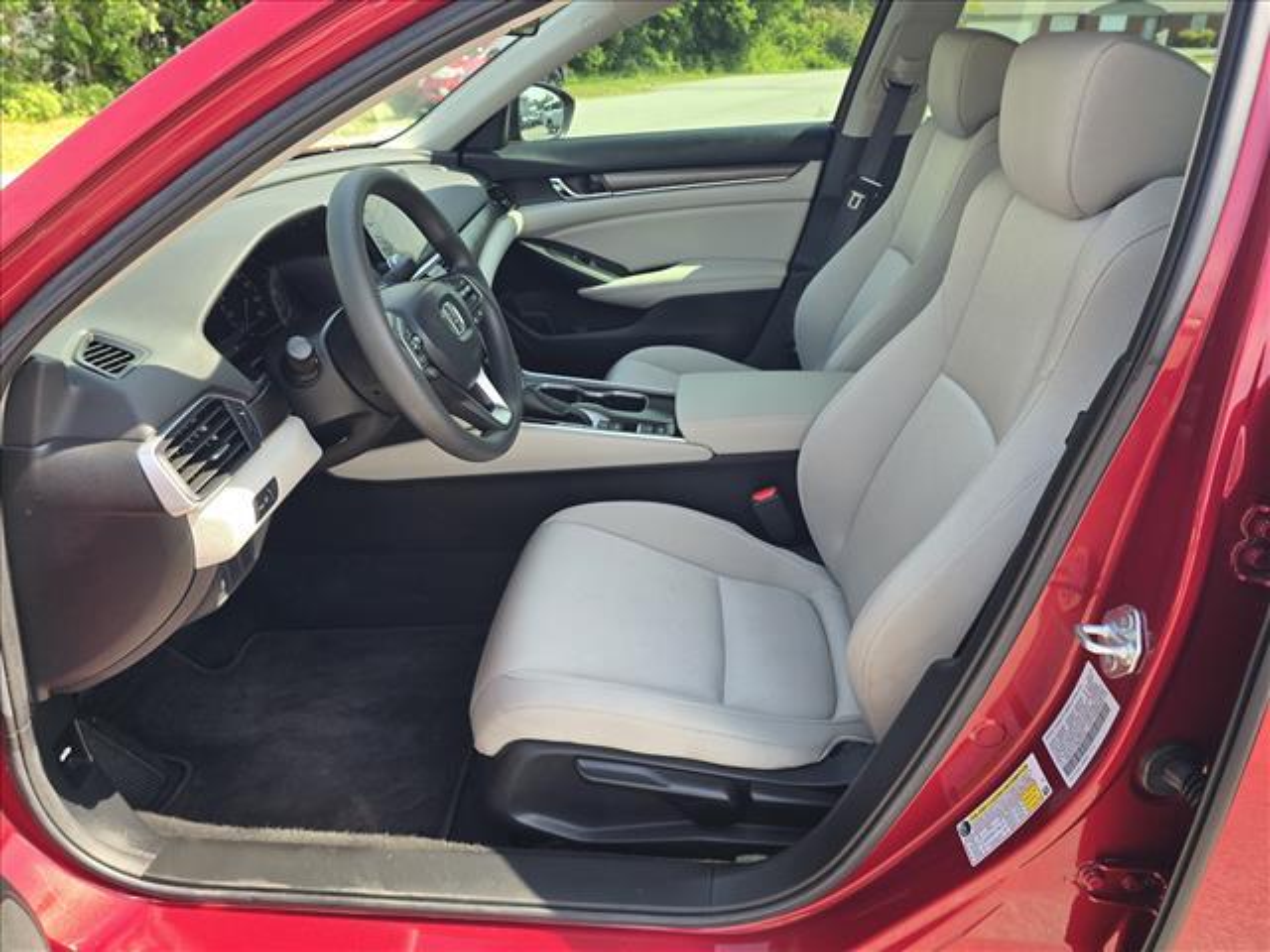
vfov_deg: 58.9
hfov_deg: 73.9
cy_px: 476
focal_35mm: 23
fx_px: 844
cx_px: 635
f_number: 1.7
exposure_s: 1/92.6
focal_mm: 6.3
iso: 12
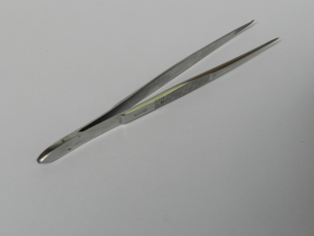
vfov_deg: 34.3
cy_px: 106
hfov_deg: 44.8
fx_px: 381
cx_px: 154
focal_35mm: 42
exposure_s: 1/4
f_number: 4
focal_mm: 6.7
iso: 400
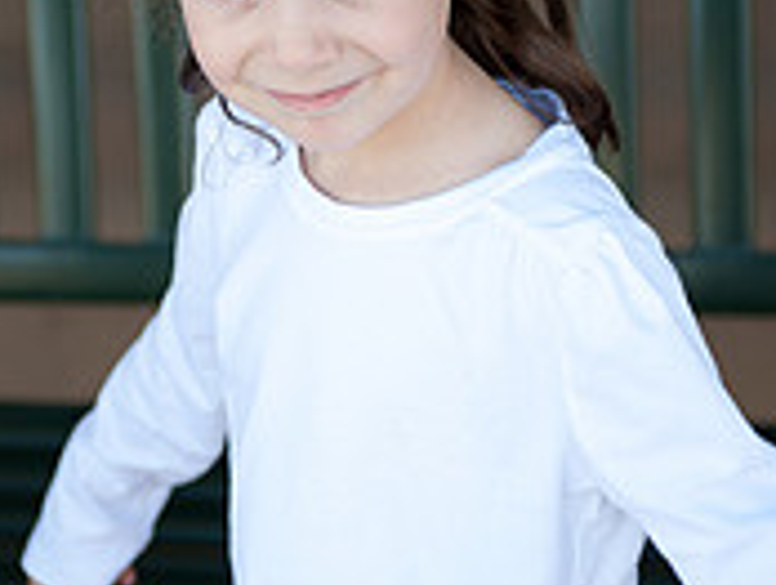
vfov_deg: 9.6
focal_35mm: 154
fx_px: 3457
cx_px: 230
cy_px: 125
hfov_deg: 12.8
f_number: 2.8
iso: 200
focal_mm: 62
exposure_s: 1/400
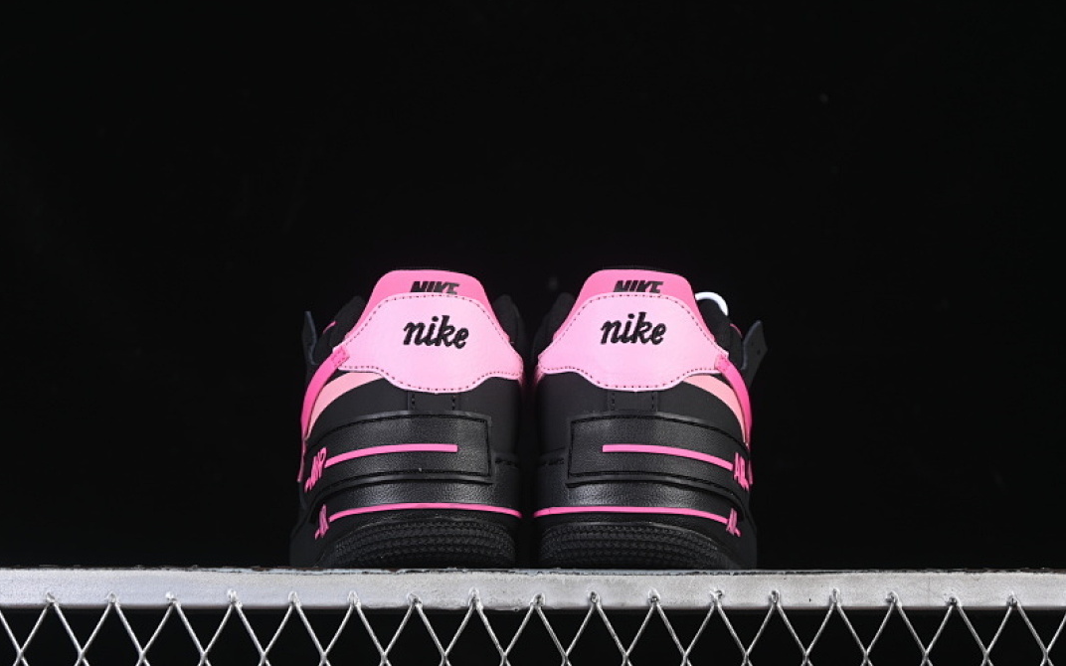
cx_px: 530
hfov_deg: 26.8
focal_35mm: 77
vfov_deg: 16.9
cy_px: 348
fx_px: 2237
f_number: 6.3
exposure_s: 1/50
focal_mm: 50
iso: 160
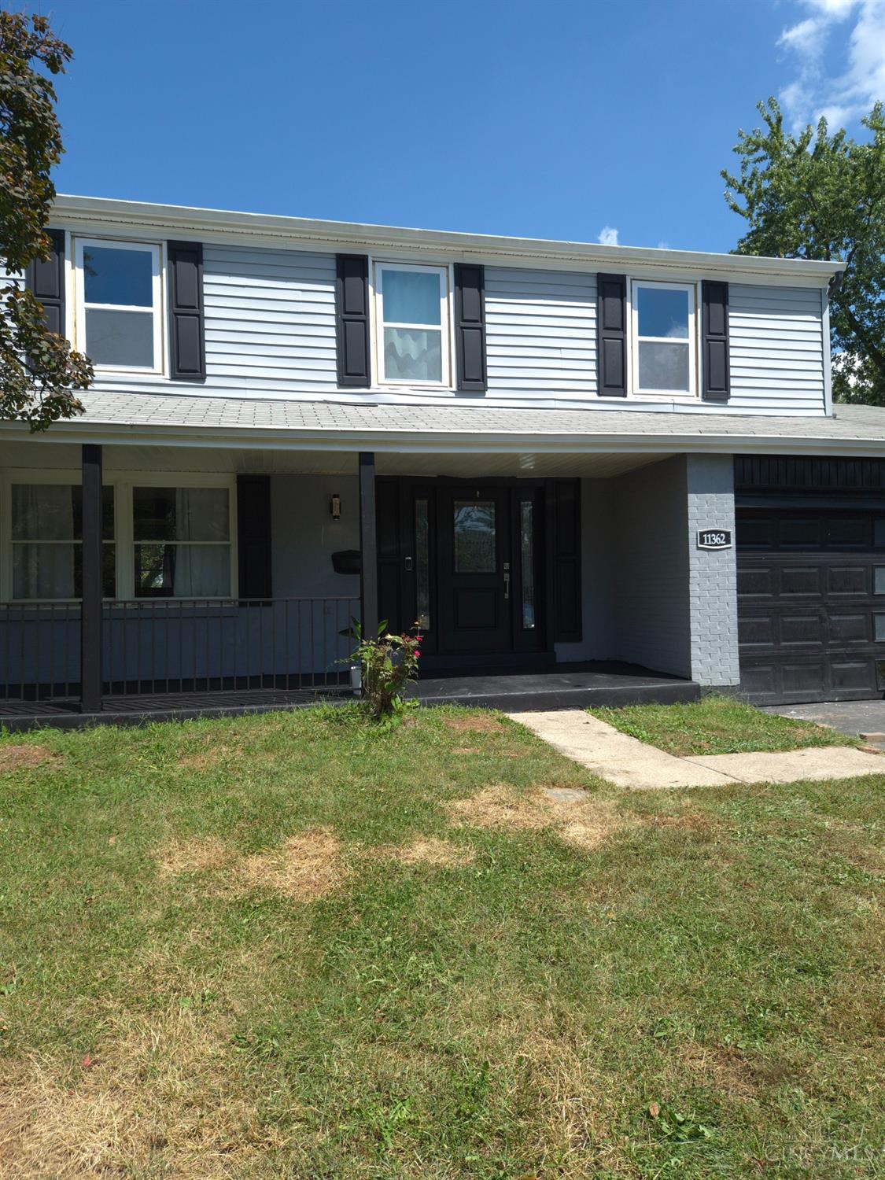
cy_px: 590
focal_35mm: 23
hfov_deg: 58.9
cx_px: 442
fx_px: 784
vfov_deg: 73.9
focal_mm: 5.4
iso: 50
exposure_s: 1/1612
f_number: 1.8
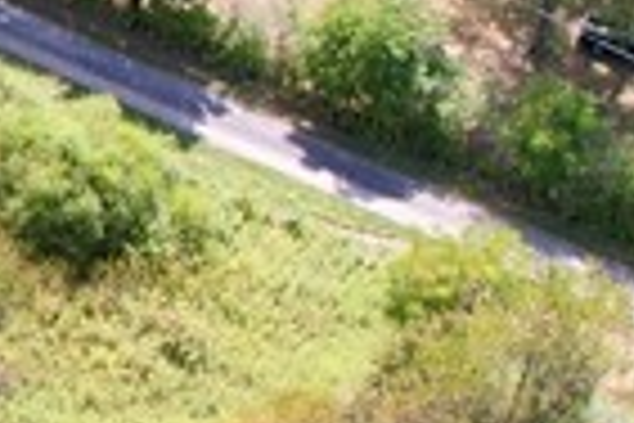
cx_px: -1048
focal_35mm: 169
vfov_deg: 8.0
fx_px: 2976
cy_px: 500
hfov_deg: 10.1
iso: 100
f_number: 2.8
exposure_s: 1/500
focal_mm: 8.38
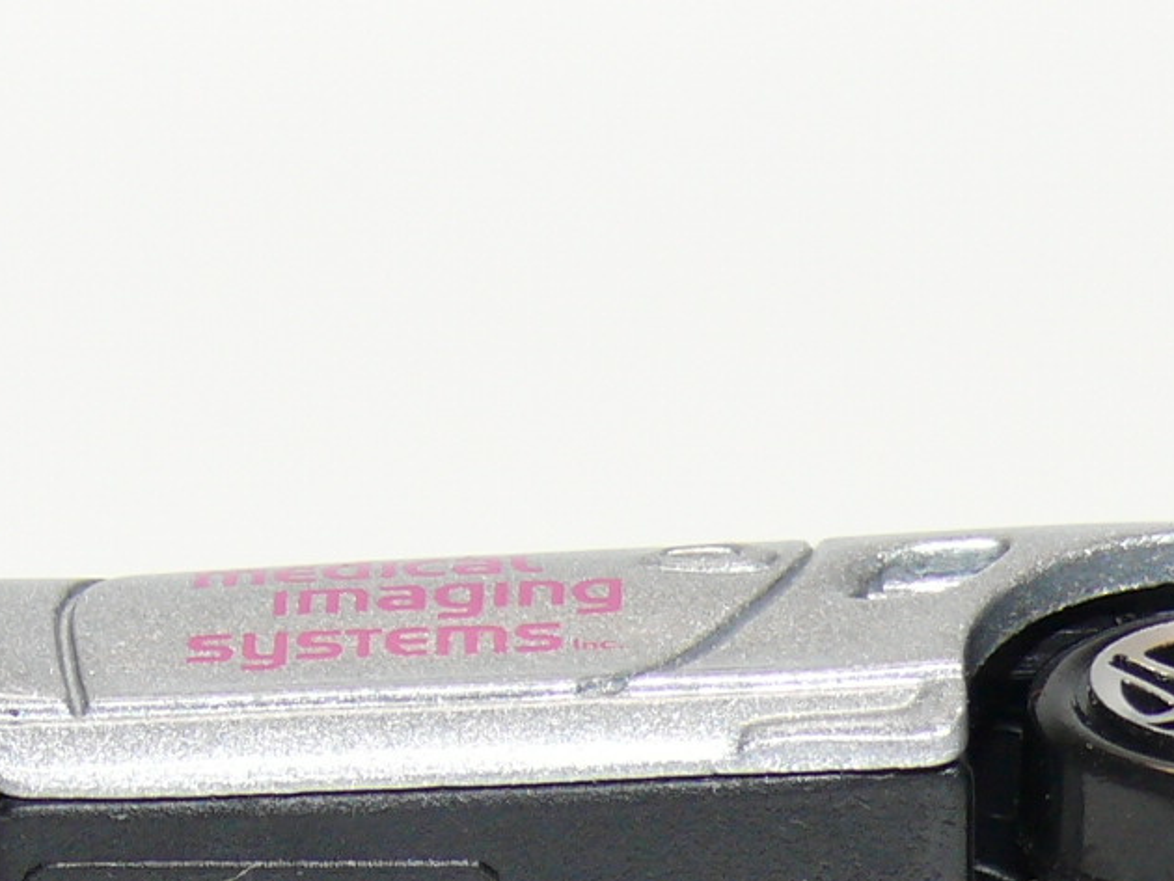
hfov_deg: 7.6
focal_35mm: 259
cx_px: 468
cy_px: 1043
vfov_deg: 5.7
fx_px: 8787
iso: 100
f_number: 4
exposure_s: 1/30
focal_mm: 13.3
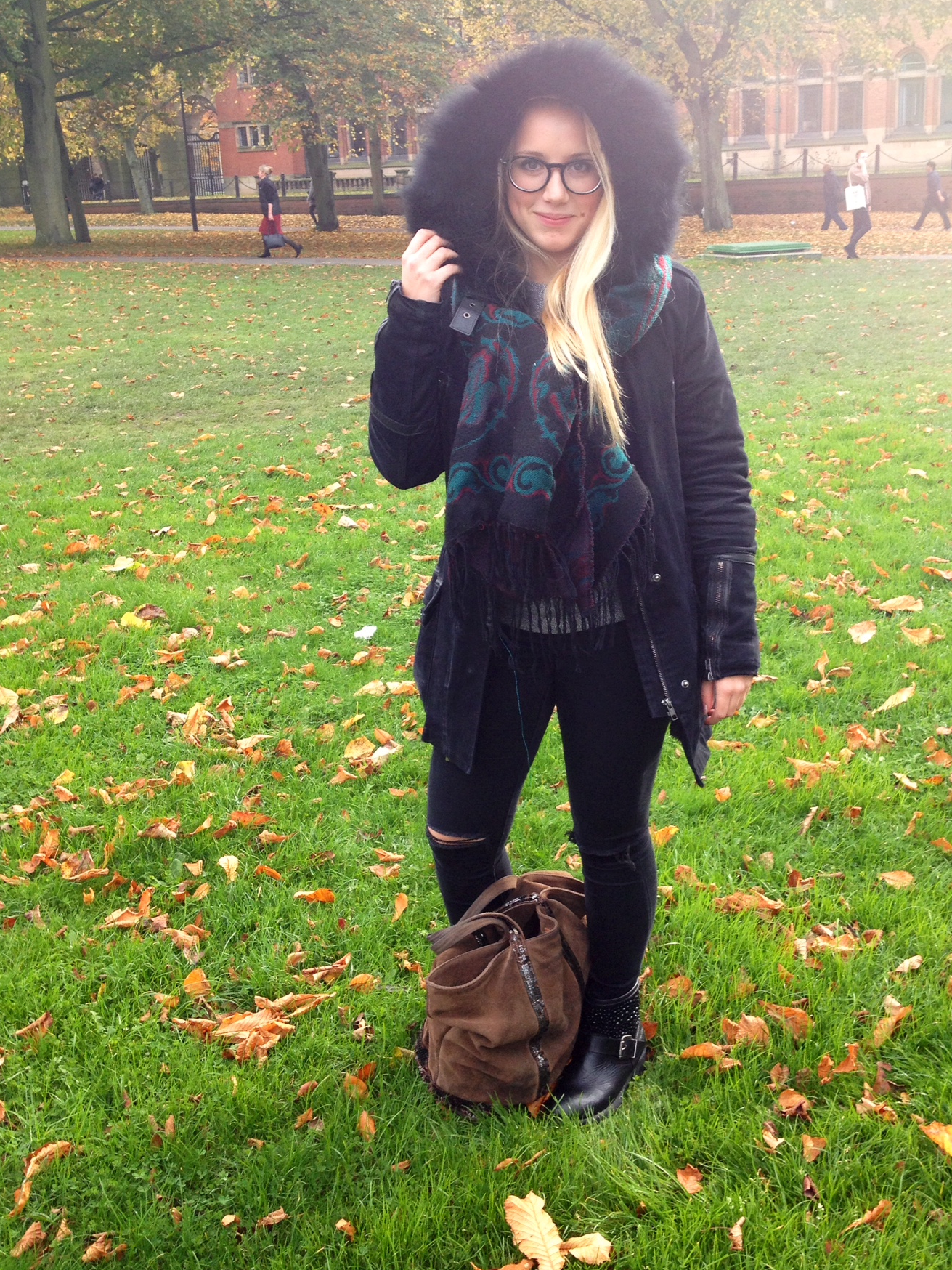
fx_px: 1503
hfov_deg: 35.1
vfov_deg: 45.8
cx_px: 539
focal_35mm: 41
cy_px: 602
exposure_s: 1/160
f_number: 2.4
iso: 50
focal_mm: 4.28
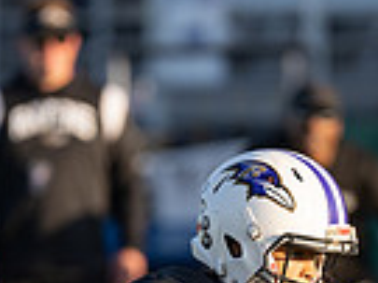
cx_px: 245
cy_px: 329
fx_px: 12808
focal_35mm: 1174
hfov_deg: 1.7
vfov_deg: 1.3
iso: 160
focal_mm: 200
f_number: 2.8
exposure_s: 1/1250
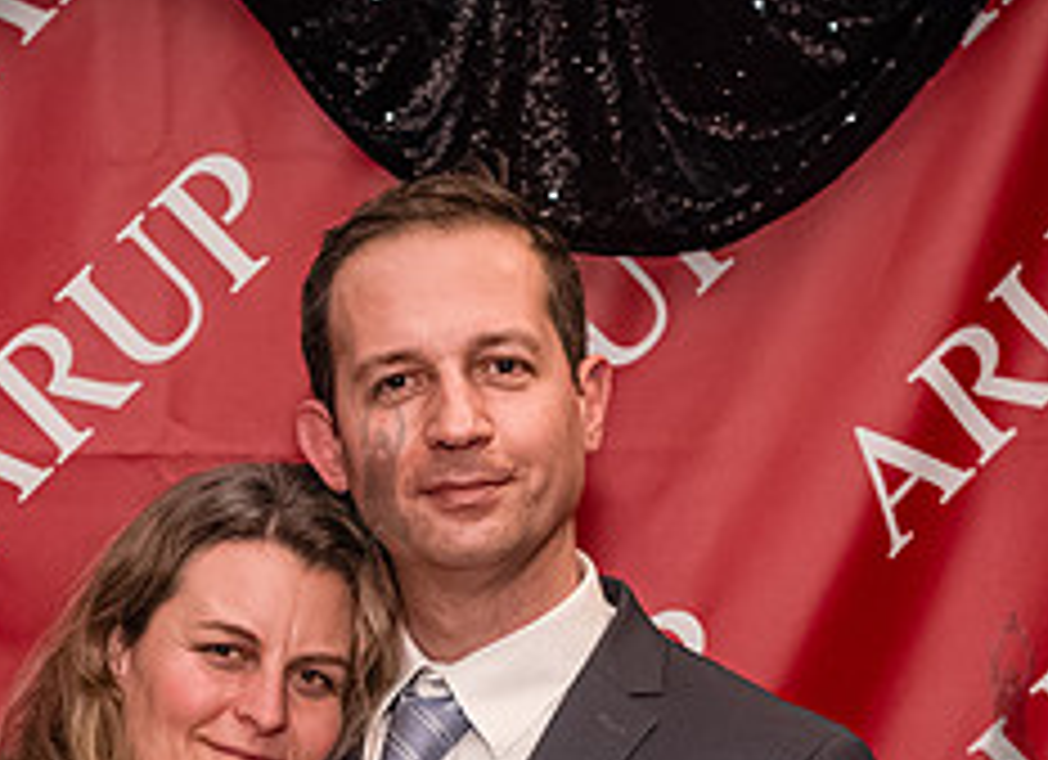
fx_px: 3231
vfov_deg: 13.0
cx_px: 343
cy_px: 933
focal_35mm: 108
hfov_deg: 18.4
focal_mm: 35
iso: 8000
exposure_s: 1/400
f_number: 5
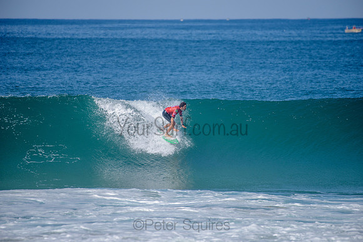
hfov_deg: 4.1
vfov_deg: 2.8
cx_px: 182
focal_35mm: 500
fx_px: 5043
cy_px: 121
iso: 160
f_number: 5.6
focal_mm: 500
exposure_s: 1/2000
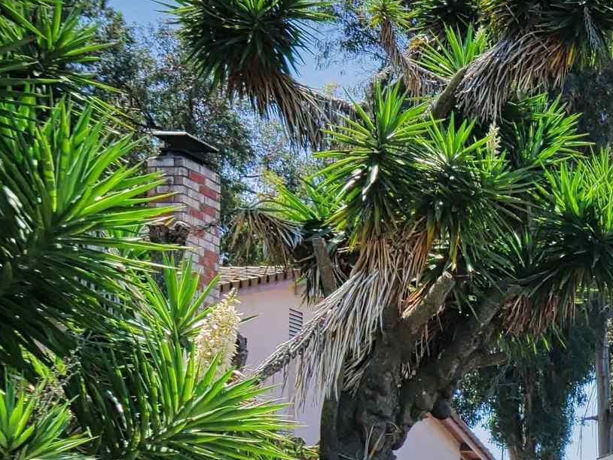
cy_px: 594
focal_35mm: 83
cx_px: 1138
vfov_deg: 16.8
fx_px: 1470
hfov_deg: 18.1
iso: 160
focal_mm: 11
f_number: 6.3
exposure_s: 1/500
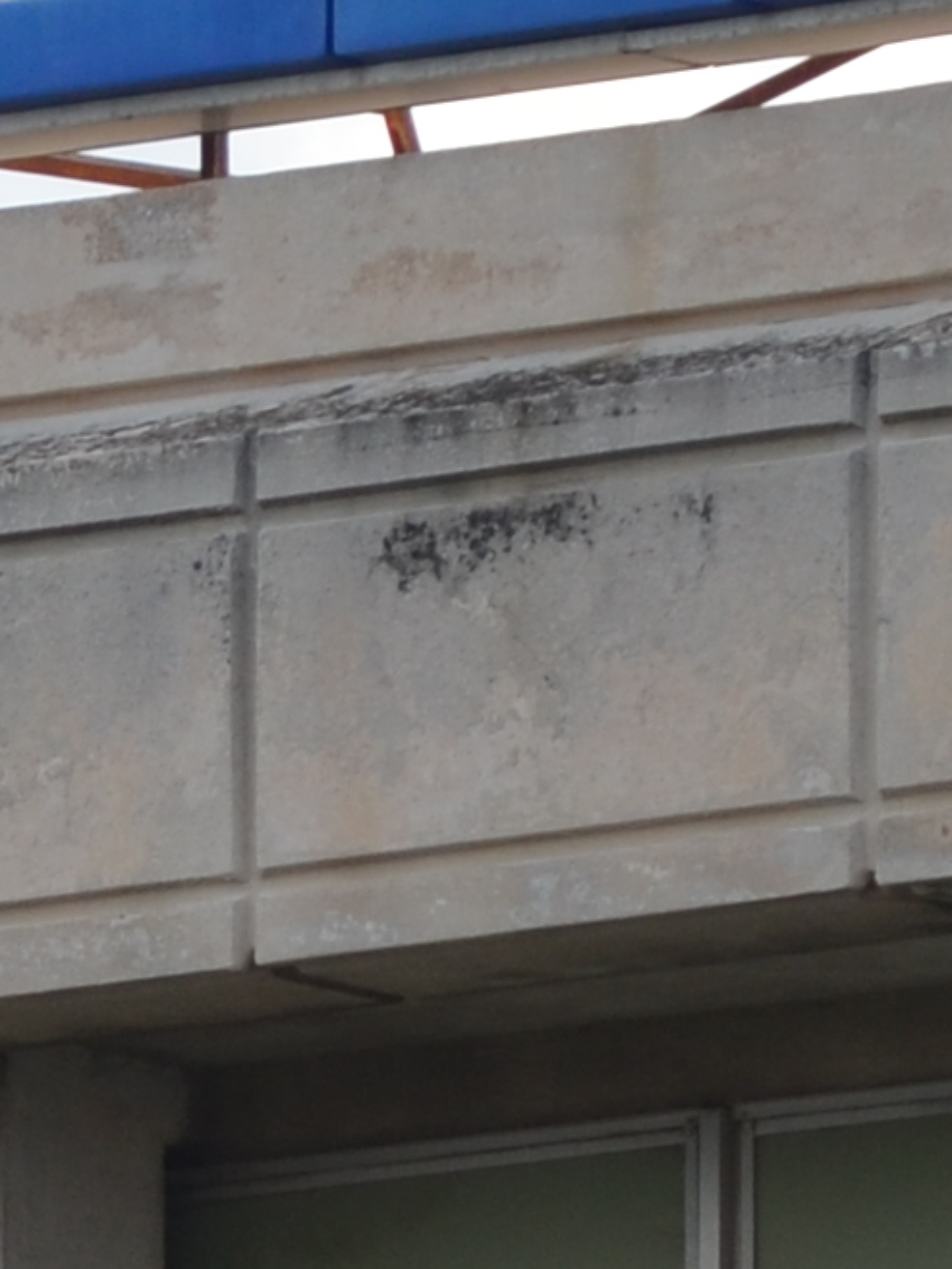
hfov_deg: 0.8
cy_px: 865
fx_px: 69267
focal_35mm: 1890
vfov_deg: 1.0
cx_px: -1829
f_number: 6.3
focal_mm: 175
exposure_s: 1/640
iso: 200
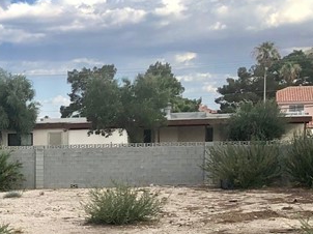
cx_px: -81
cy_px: 245
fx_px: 858
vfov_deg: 15.2
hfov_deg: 19.3
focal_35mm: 95
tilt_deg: -6.6
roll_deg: +0.6
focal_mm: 3.99
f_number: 1.8
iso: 20
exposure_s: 1/1245
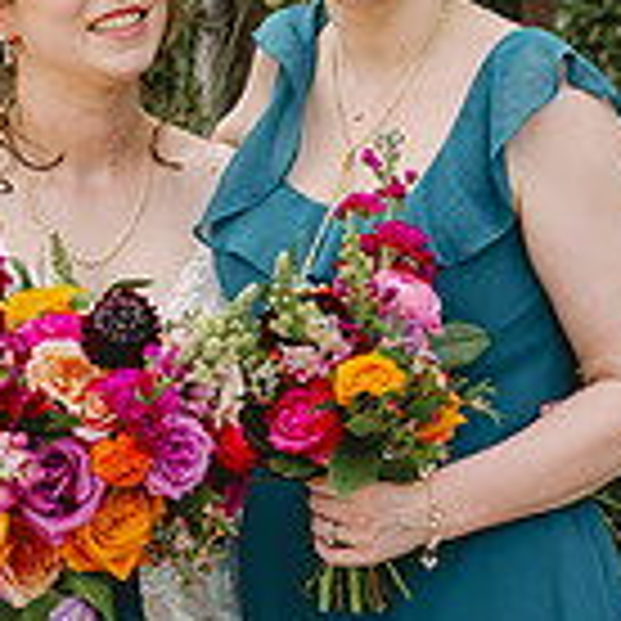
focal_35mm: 166
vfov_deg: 10.5
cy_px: 324
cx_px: 207
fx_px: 3369
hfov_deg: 10.5
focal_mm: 60
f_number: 5
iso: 200
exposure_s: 1/400
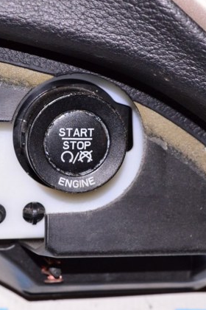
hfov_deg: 13.3
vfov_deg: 19.9
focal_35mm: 103
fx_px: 882
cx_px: 92
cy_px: 155
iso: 1600
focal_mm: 45
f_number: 8
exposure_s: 1/200
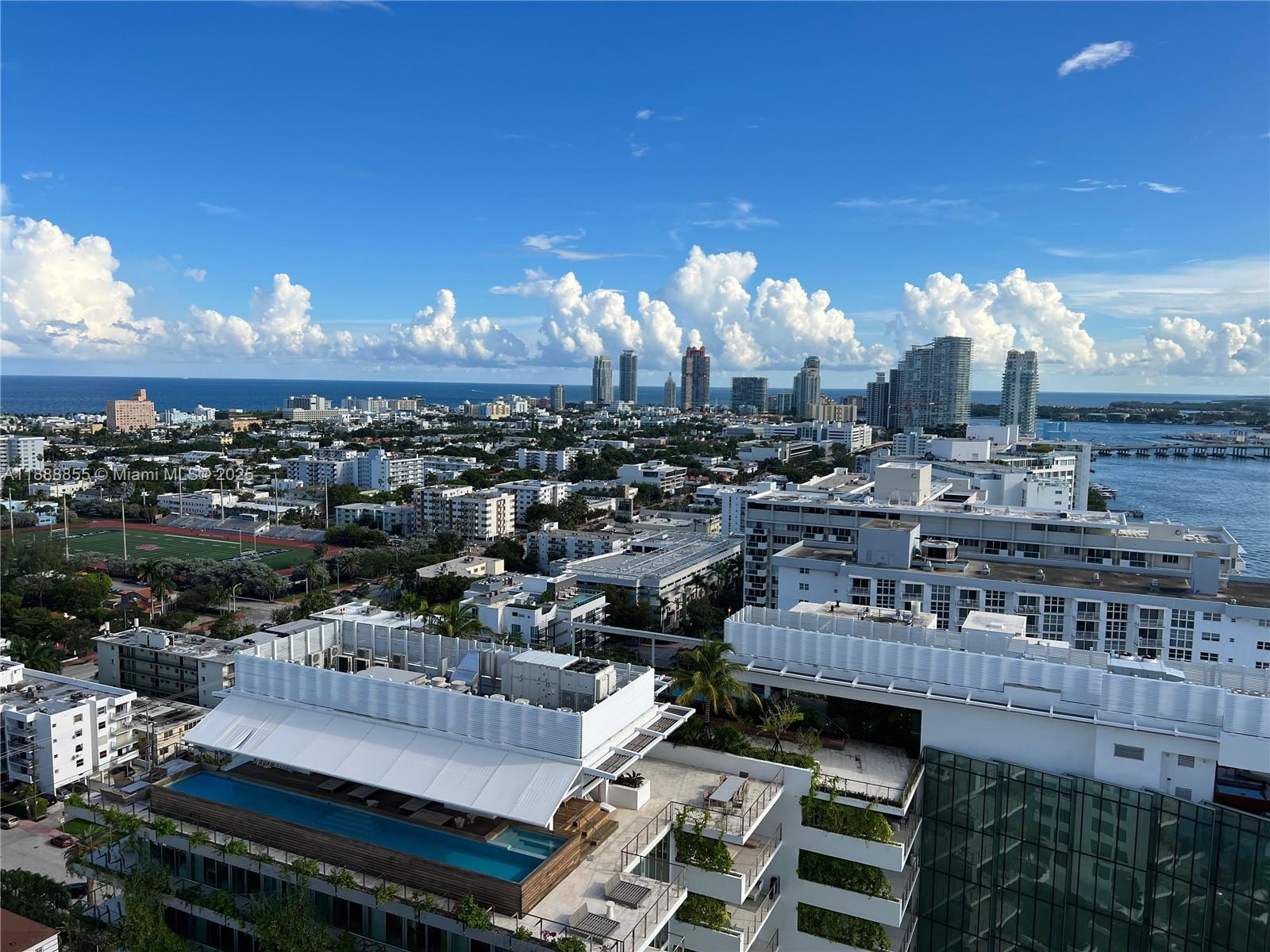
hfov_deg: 67.3
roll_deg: -0.1
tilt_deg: -5.0
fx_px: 954
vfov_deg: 53.1
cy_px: 476
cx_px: 635
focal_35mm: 26
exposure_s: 1/4444
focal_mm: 5.7
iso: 50
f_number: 1.5
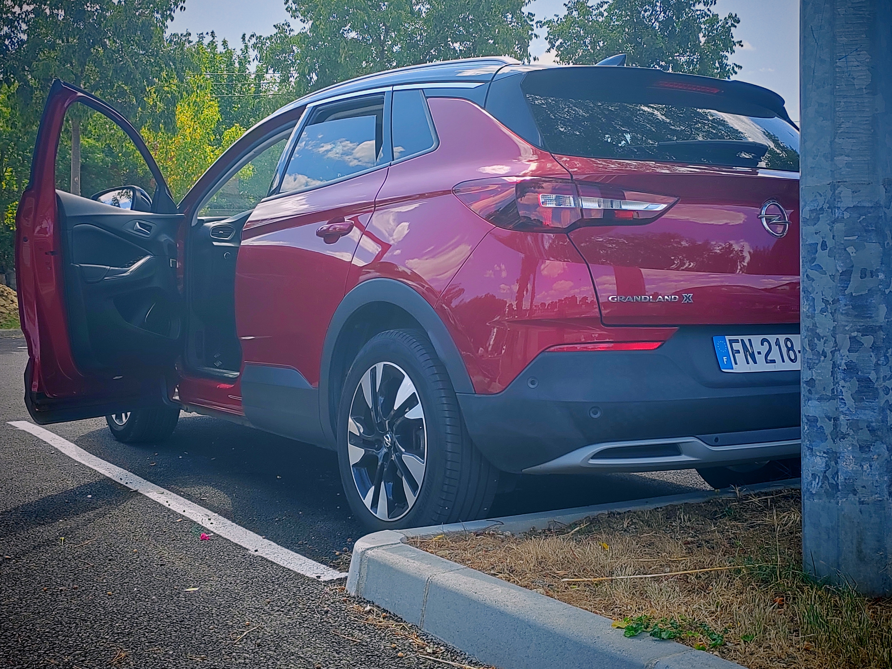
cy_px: 334
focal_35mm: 46
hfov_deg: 41.2
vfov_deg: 31.5
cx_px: 446
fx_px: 1185
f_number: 1.9
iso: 100
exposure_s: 1/810
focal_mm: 5.52
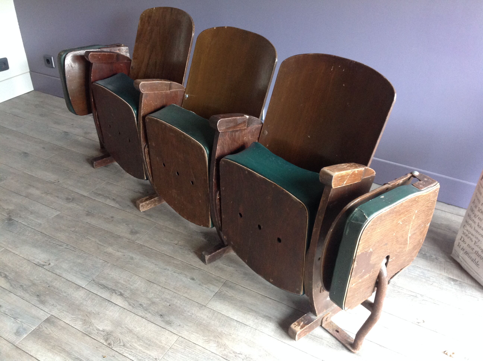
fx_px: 488
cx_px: 242
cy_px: 180
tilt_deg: -32.7
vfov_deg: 40.6
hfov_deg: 52.7
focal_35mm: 35
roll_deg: -1.1
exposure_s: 1/15
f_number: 2.4
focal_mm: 4.28
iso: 250
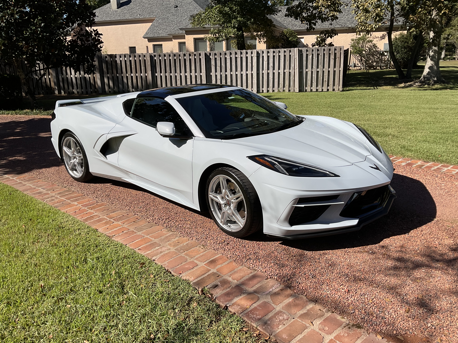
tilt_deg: -17.1
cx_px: 229
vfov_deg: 48.2
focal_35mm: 29
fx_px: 384
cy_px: 172
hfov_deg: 61.7
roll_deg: -0.3
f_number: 1.8
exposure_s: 1/2427
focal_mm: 3
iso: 16
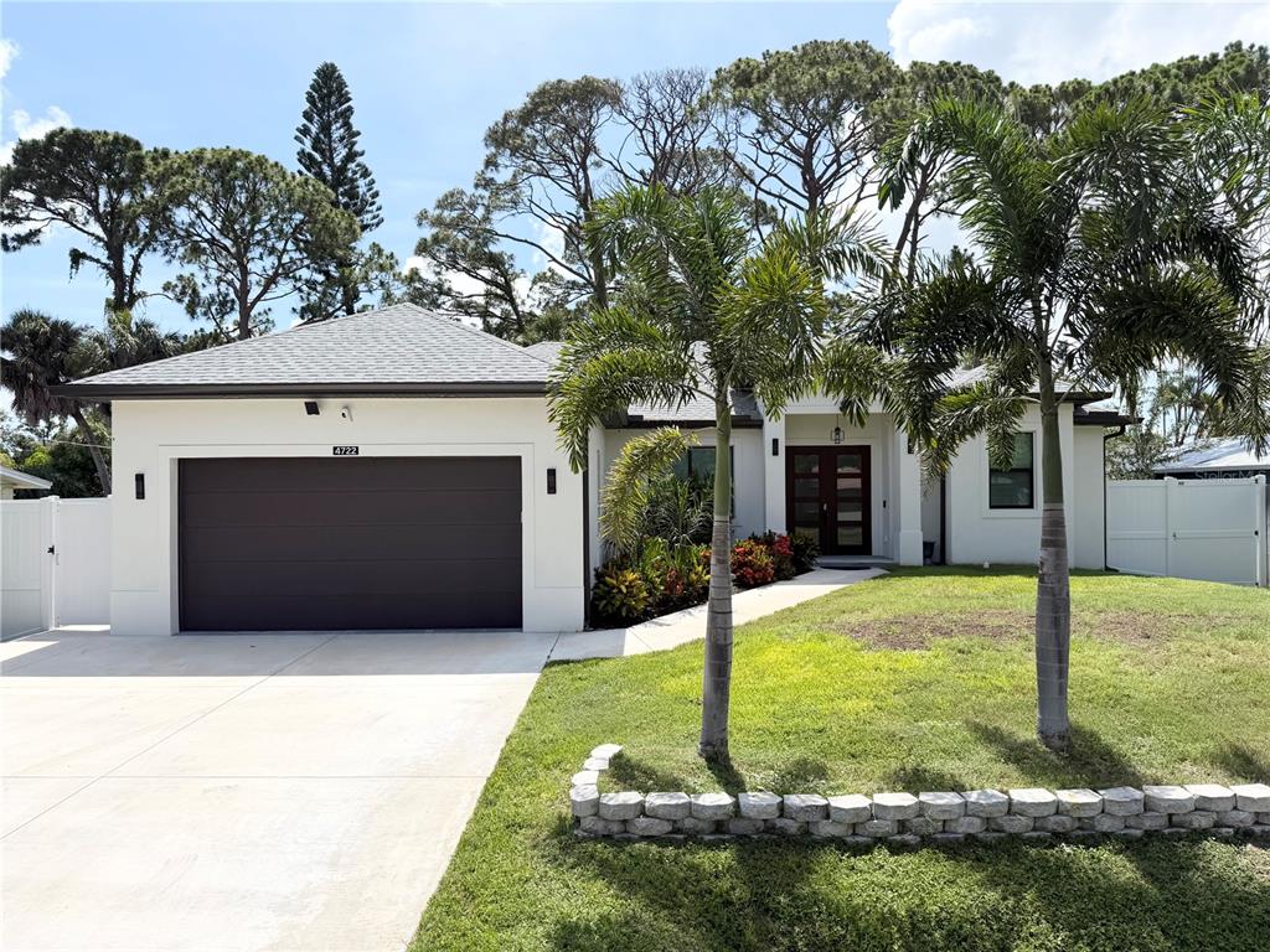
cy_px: 476
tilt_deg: -0.8
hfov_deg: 71.6
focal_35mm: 24
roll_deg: +1.4
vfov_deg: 56.8
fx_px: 881
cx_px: 635
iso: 80
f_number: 1.78
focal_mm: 6.76
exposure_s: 1/5319
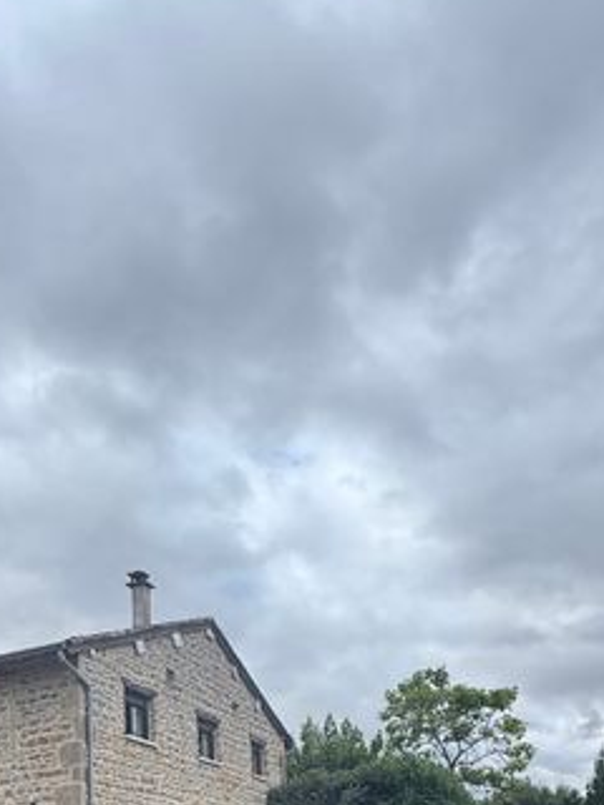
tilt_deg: +5.9
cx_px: 237
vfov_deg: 44.5
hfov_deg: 40.5
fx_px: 814
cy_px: 810
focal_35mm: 35
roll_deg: +1.1
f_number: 2.2
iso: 50
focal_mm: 2.22
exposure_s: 1/1125
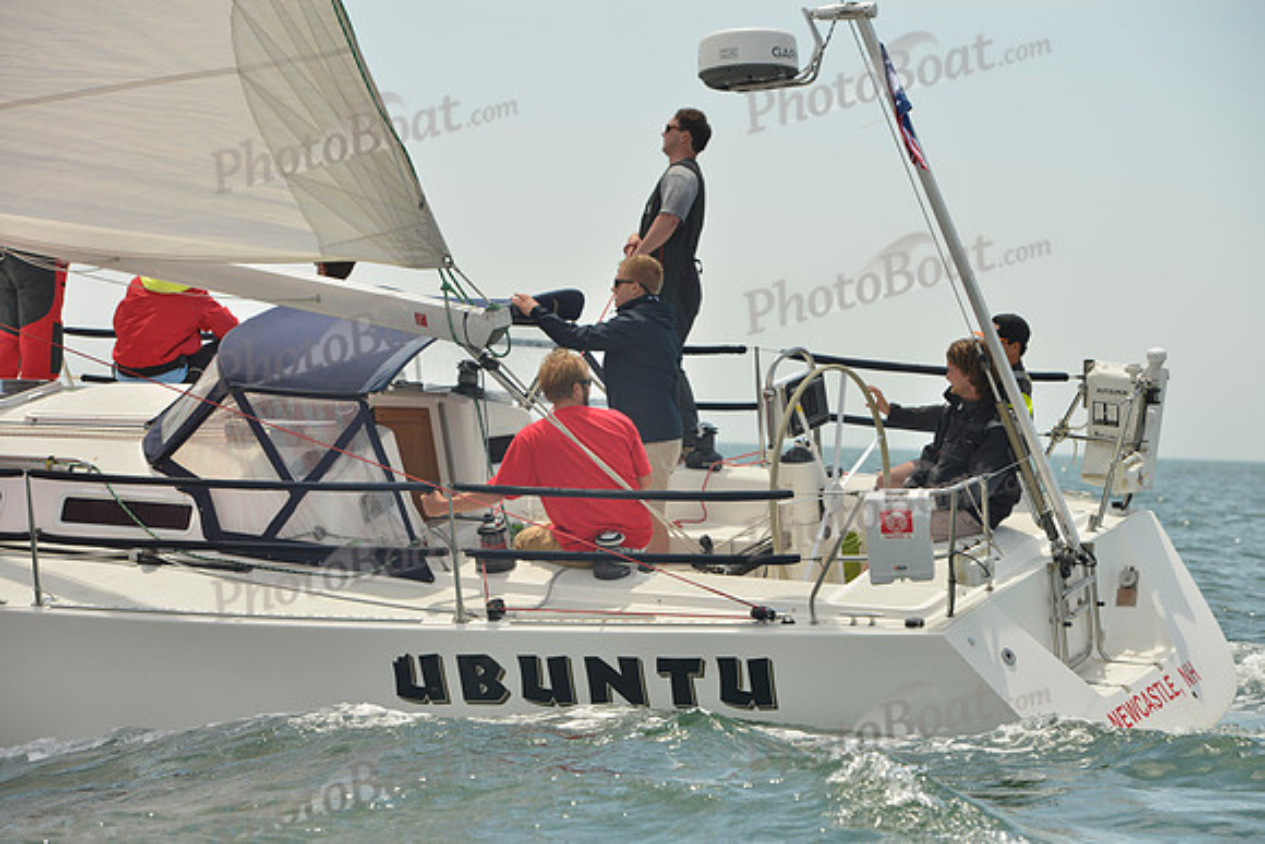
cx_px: 632
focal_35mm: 122
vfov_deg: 11.2
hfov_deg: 16.8
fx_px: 4288
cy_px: 422
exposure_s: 1/1250
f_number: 8
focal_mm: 122
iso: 280
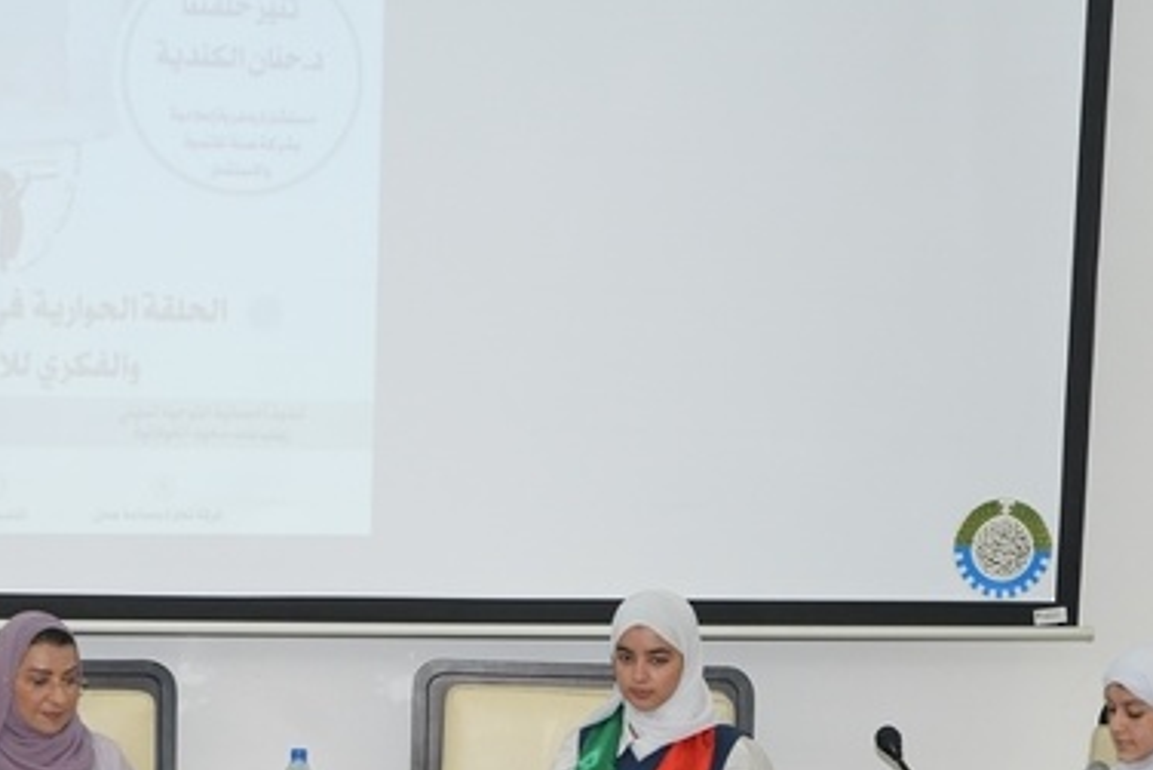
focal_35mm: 181
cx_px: 432
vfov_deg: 7.6
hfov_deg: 11.3
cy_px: 635
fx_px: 5799
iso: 1400
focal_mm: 85
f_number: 4.5
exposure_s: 1/200
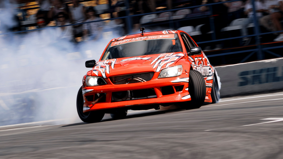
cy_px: 95
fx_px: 2928
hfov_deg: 5.5
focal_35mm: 390
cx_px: 98
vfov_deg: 3.1
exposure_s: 1/125
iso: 100
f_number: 9
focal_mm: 150
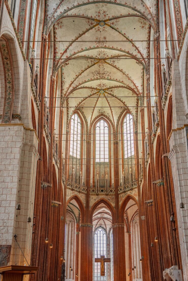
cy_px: 140
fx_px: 282
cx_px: 94
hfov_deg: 36.9
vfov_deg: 53.1
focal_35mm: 36
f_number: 2.8
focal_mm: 36
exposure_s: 1/40
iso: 320
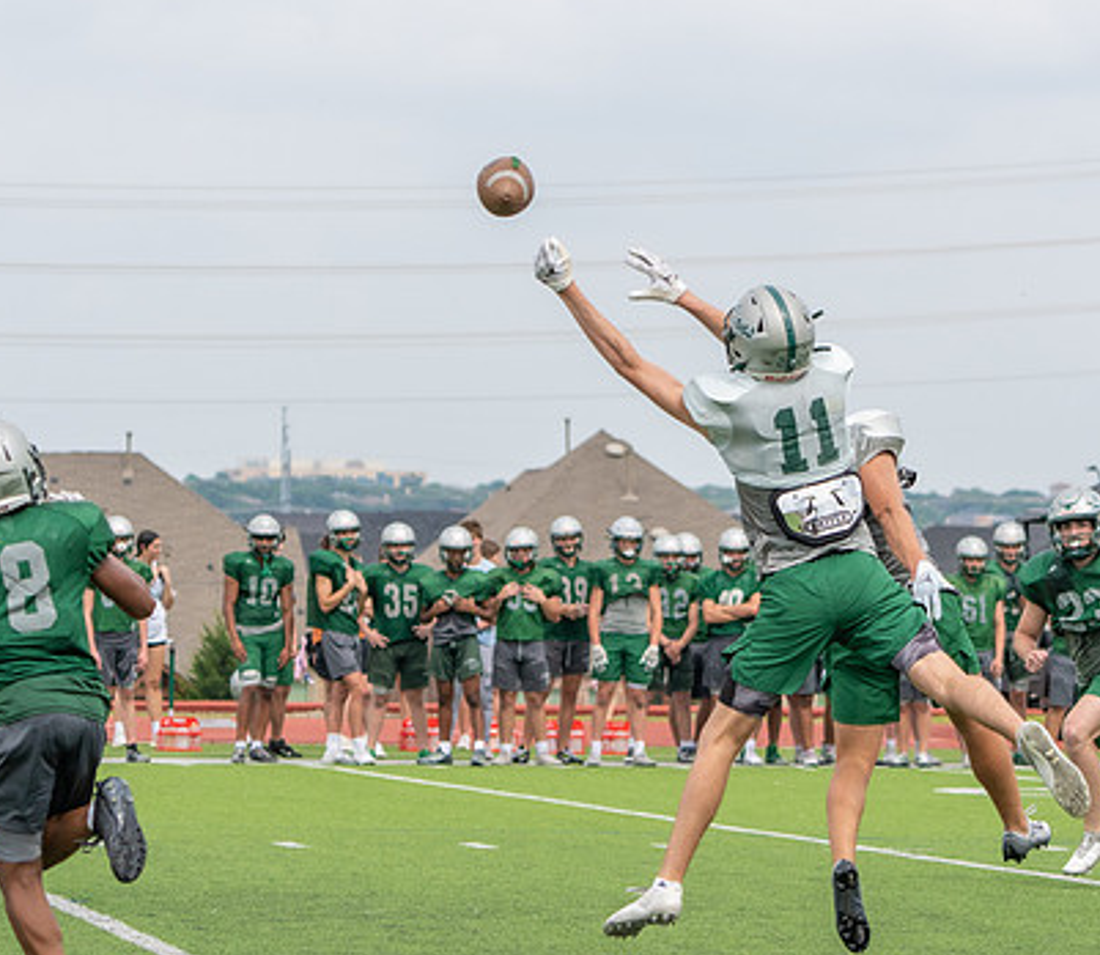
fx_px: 6900
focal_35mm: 205
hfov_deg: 9.1
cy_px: 570
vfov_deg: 7.9
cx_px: 695
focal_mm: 100
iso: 320
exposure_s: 1/1250
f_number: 5.6
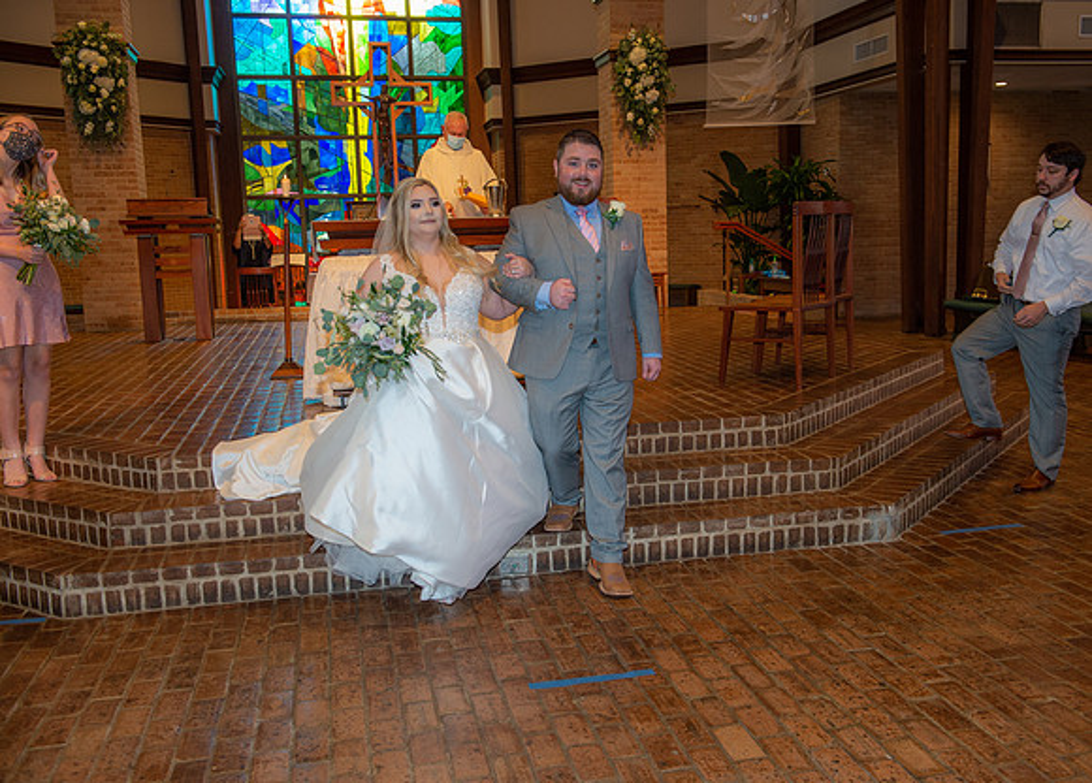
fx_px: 1143
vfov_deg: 37.8
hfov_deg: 51.0
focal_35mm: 37
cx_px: 588
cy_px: 392
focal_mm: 35
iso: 1250
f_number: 5
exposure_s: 1/125
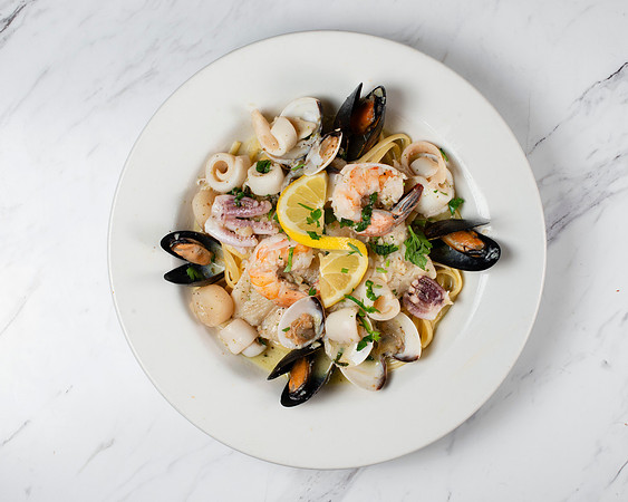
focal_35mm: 62
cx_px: 321
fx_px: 1159
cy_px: 273
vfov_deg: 24.4
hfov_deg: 30.3
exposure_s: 1/200
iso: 200
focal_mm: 50
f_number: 10
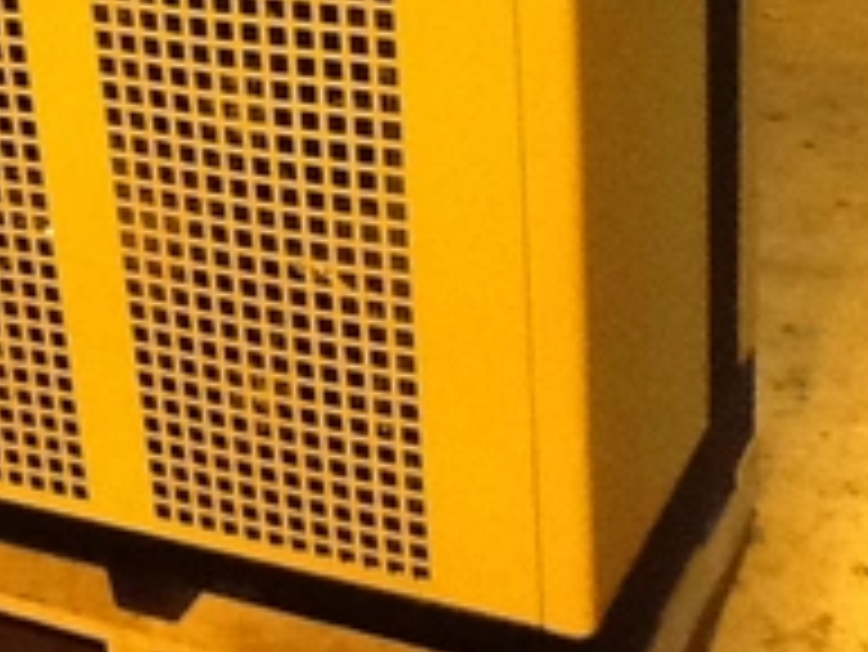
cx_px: 324
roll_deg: +4.5
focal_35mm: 91
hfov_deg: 21.5
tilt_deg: -25.6
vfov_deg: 15.9
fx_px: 2283
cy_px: 4
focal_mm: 2.03
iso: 320
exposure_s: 1/17
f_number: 2.4
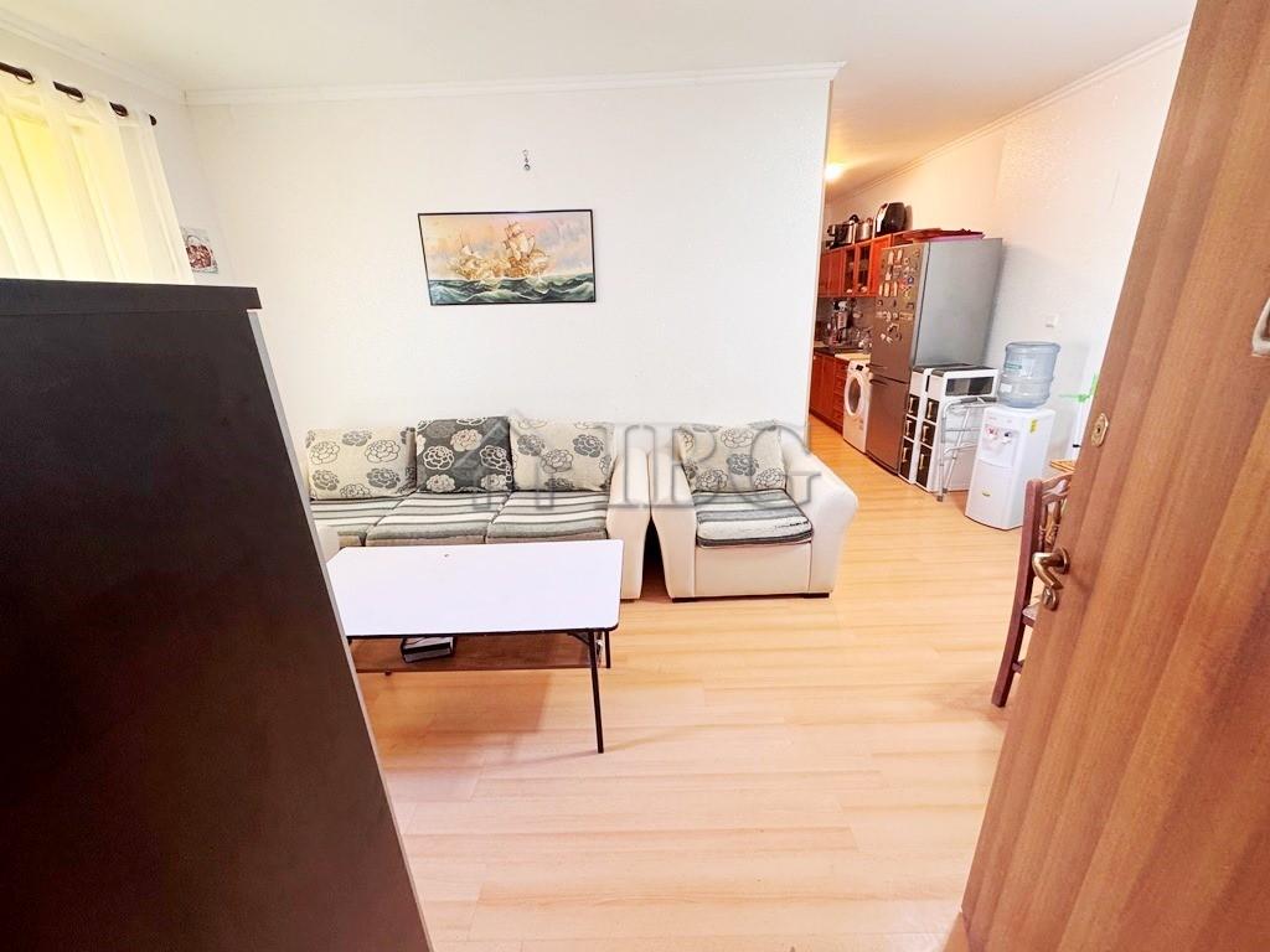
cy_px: 476
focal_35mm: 14
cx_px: 635
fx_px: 514
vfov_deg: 85.7
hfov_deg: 102.1
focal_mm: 2.22
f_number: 2.2
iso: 200
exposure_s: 1/50
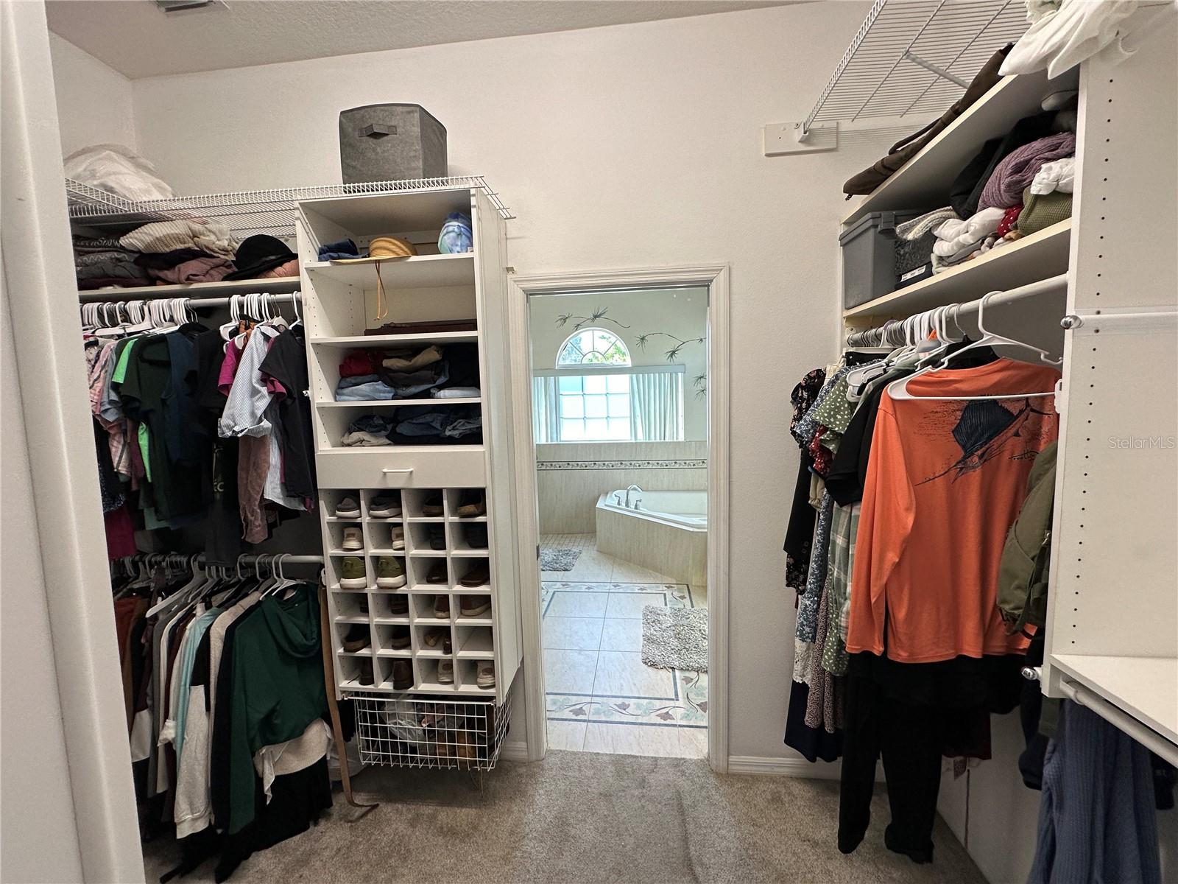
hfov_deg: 102.1
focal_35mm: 14
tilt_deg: -5.6
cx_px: 589
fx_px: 476
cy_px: 442
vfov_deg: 85.7
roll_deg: +1.6
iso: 125
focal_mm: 2.22
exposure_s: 1/120
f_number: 2.2
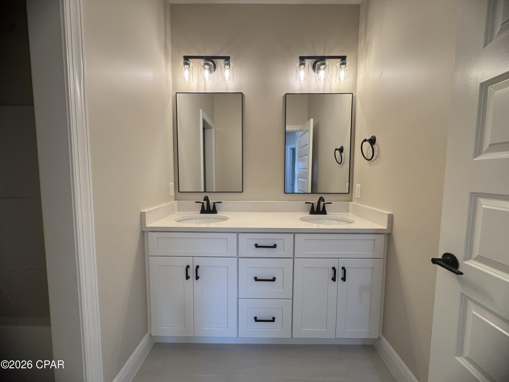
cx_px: 254
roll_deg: +0.1
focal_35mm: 14
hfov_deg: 102.1
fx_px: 206
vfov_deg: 85.7
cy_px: 191
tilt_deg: -5.1
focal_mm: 2.22
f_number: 2.2
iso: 160
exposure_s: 1/120
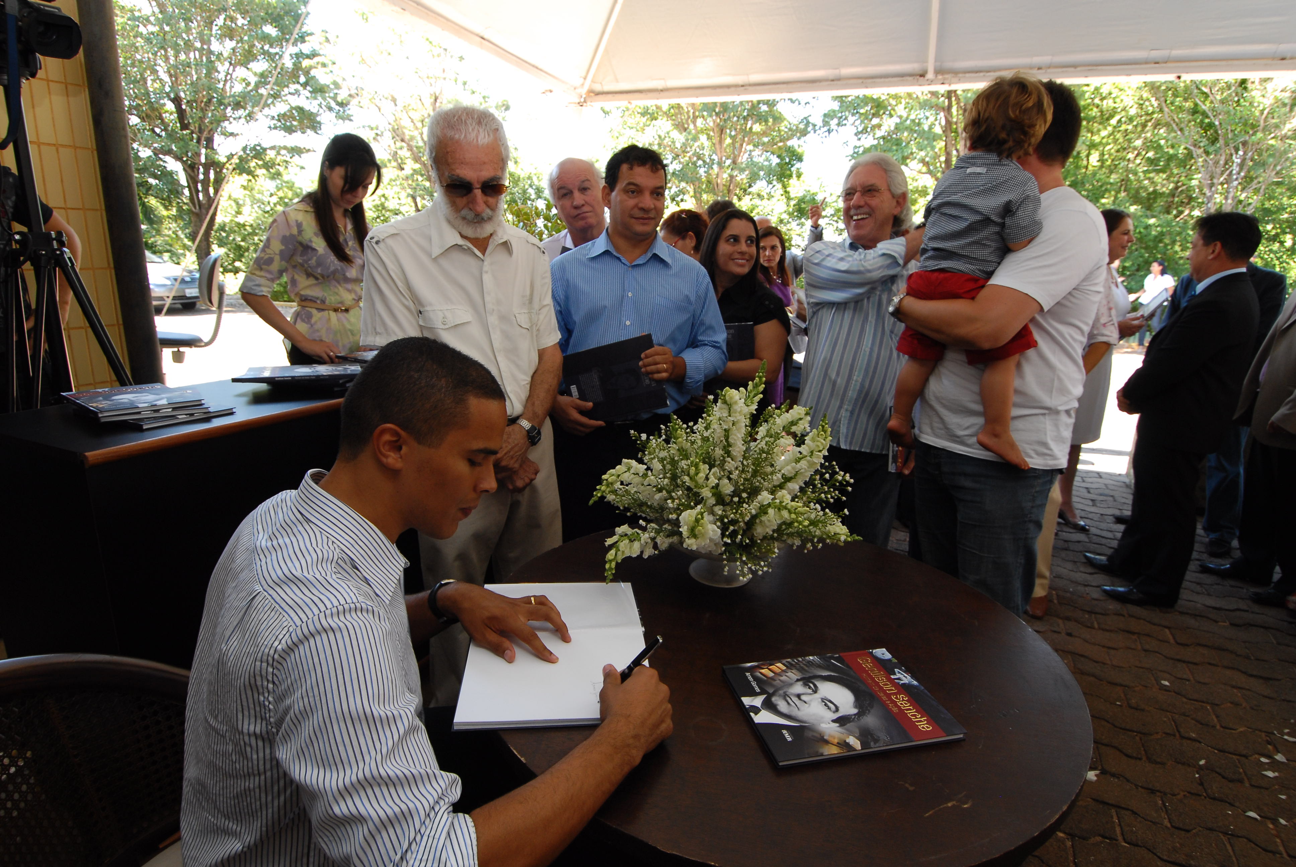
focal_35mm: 18
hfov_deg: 89.9
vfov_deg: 67.5
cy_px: 434
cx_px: 648
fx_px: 649
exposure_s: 1/60
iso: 400
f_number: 5.6
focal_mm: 12
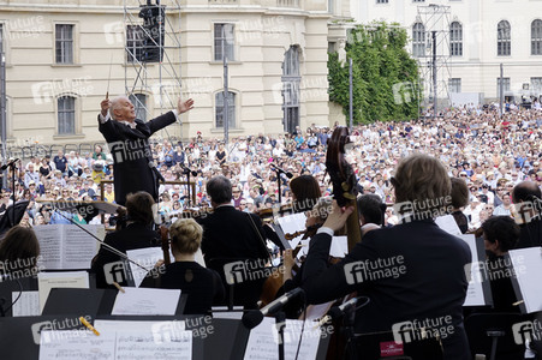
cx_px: 271
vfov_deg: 13.9
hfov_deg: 20.8
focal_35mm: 98
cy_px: 180
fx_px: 1474
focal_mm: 36
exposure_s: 1/160
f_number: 5.6
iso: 100
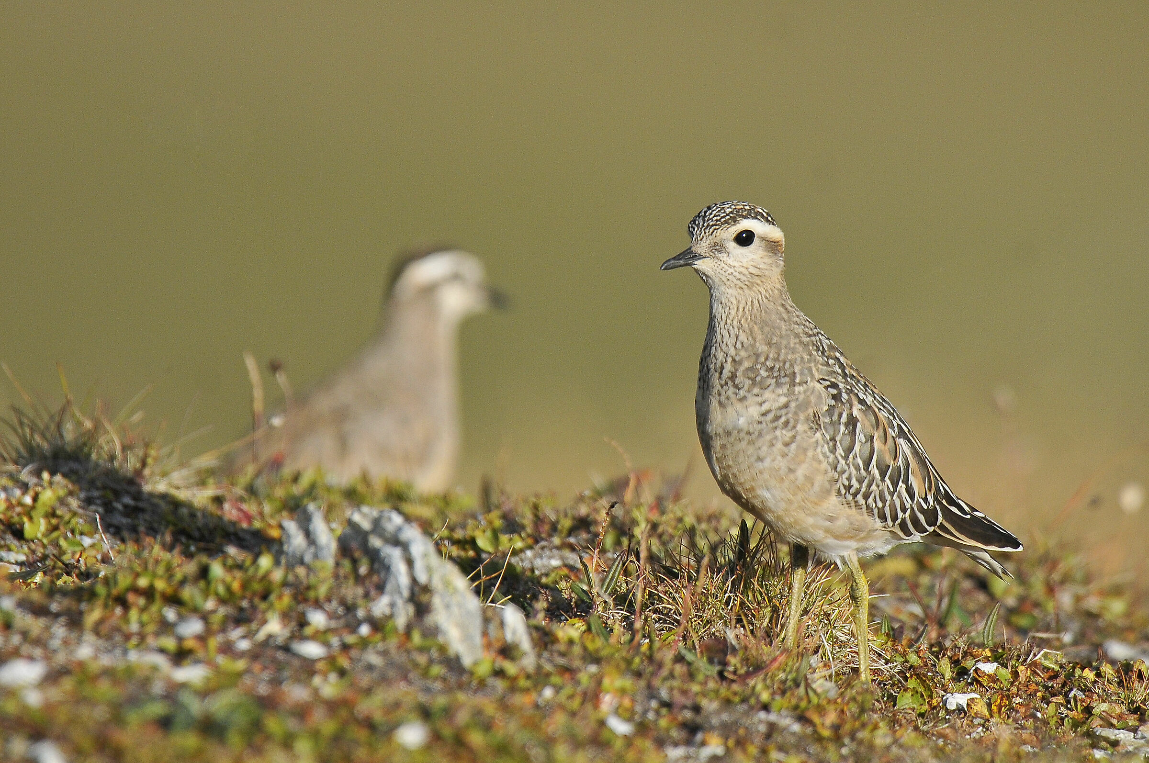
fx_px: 28690
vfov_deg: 1.5
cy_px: 382
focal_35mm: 900
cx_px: 574
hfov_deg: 2.3
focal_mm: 600
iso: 500
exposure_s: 1/2000
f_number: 7.1
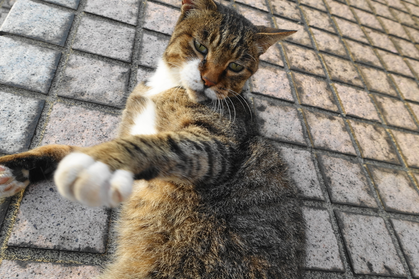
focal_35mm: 27
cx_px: 194
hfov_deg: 67.3
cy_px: 148
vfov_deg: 47.9
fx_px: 314
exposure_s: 1/250
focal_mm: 8.8
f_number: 4
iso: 160
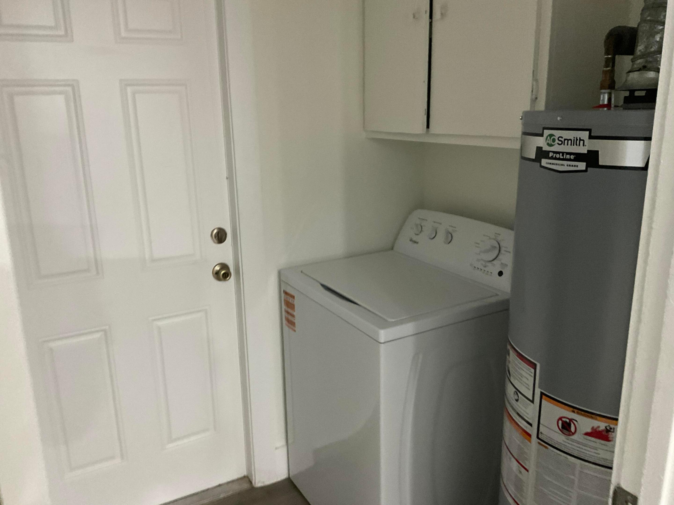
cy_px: 252
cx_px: 337
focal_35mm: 29
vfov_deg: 48.2
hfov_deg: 61.7
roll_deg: +0.9
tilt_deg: -16.0
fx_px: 565
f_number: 1.8
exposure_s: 1/40
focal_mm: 3
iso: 250
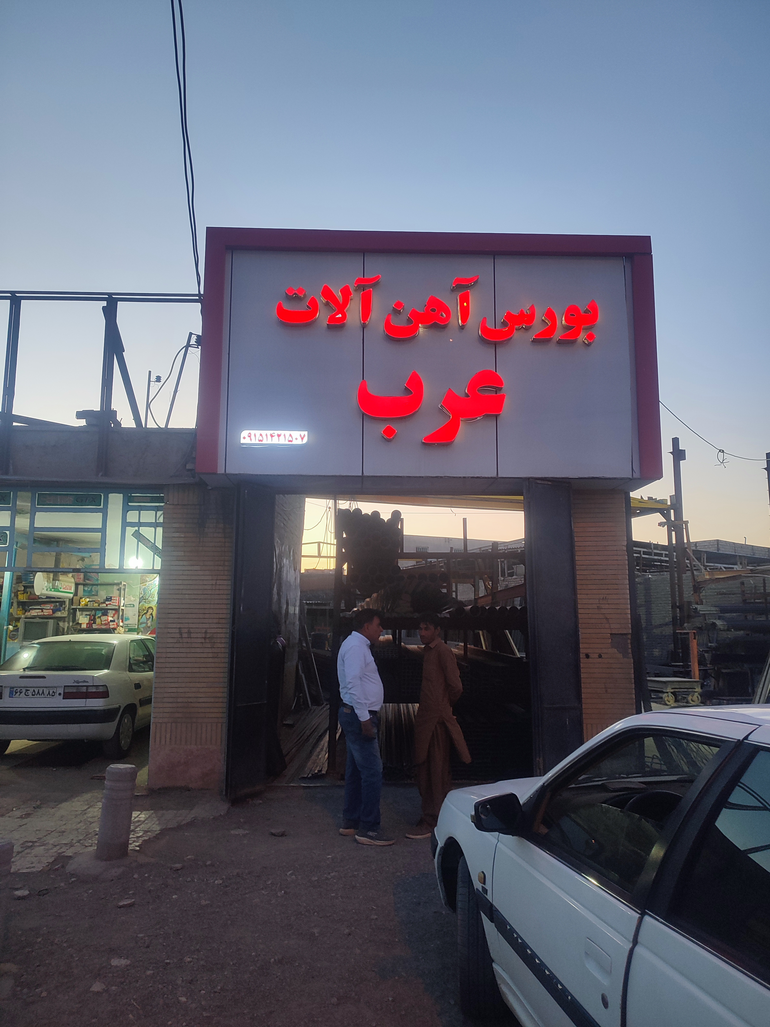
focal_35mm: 24
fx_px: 712
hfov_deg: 56.8
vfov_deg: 71.6
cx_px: 385
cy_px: 514
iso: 264
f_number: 1.89
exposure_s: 1/25
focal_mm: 5.89
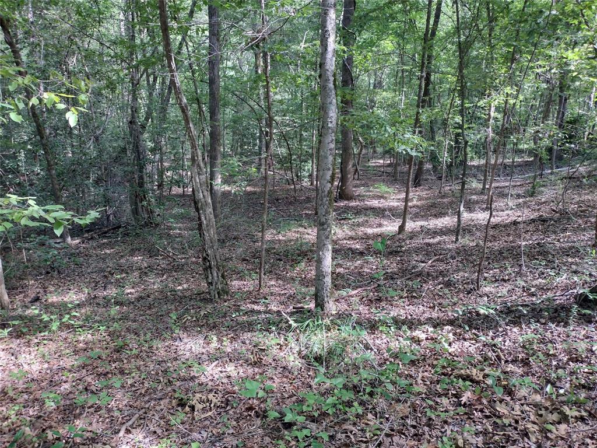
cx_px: 298
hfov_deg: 65.3
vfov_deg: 51.4
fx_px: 466
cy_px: 224
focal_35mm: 27
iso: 104
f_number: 1.7
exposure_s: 1/60
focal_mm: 4.71
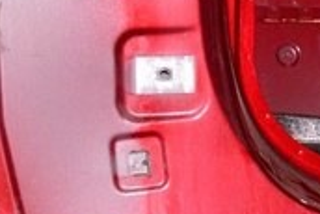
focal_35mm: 277
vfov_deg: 4.9
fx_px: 2464
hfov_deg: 7.4
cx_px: 20
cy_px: -137
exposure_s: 1/200
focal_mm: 31
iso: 1600
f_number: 8
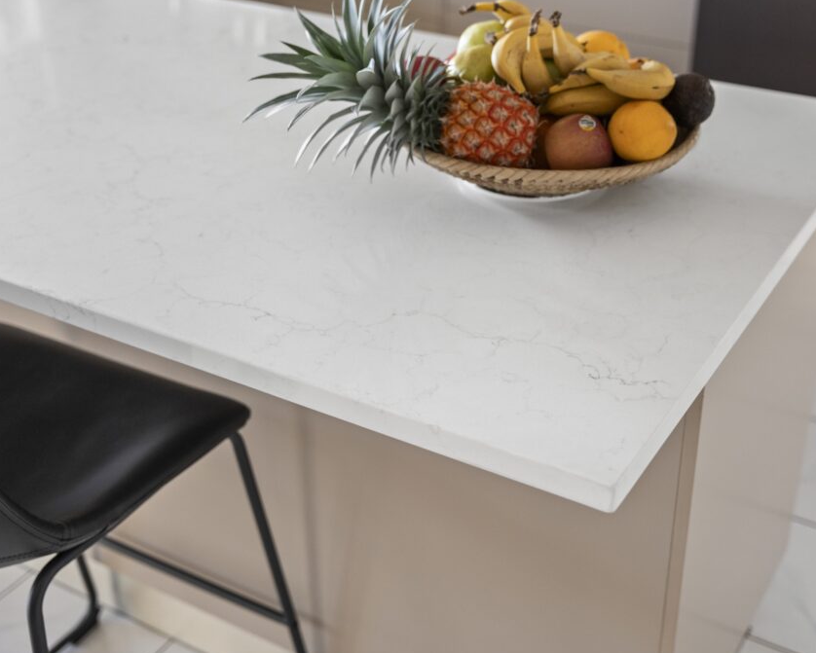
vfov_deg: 31.5
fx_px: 1158
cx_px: 461
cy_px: 329
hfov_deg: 38.8
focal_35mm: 48
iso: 1250
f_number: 2.8
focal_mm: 41.8
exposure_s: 1/100
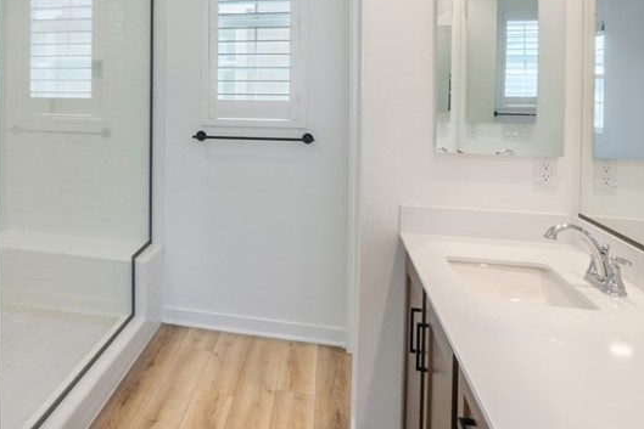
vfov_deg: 40.6
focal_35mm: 31
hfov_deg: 57.2
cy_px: 86
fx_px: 555
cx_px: 159
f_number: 22
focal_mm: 16
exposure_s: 1/15
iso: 100
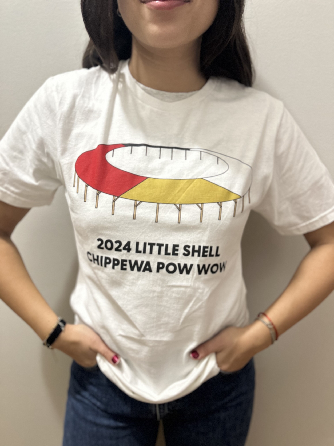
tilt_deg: -15.3
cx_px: 167
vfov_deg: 71.6
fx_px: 309
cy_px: 223
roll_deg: -3.4
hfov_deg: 56.8
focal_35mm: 24
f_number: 1.78
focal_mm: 6.86
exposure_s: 1/60
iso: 500
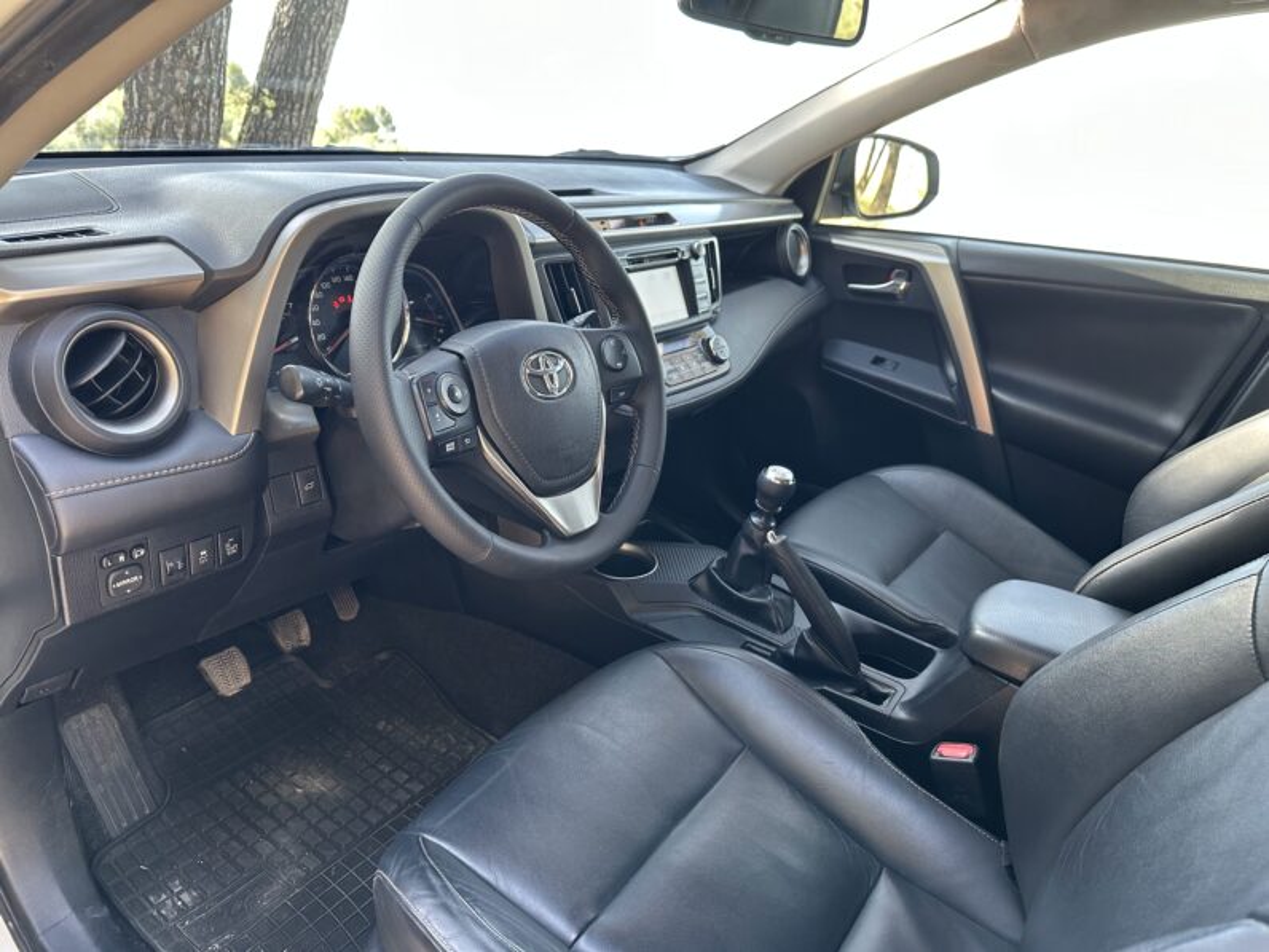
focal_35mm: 24
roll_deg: -3.1
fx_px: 880
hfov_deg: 71.6
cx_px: 634
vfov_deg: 56.8
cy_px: 476
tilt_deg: -19.0
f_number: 1.78
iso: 160
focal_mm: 6.86
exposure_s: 1/121
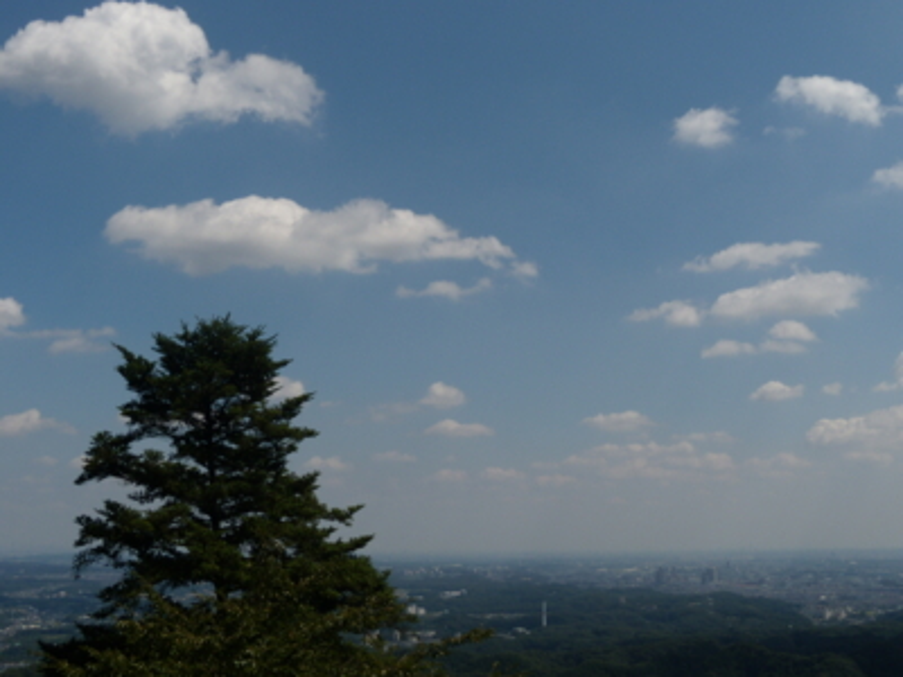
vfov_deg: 34.3
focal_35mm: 42
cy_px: 338
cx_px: 452
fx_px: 1096
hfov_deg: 44.8
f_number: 8.9
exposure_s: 1/400
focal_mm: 7.5
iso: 80
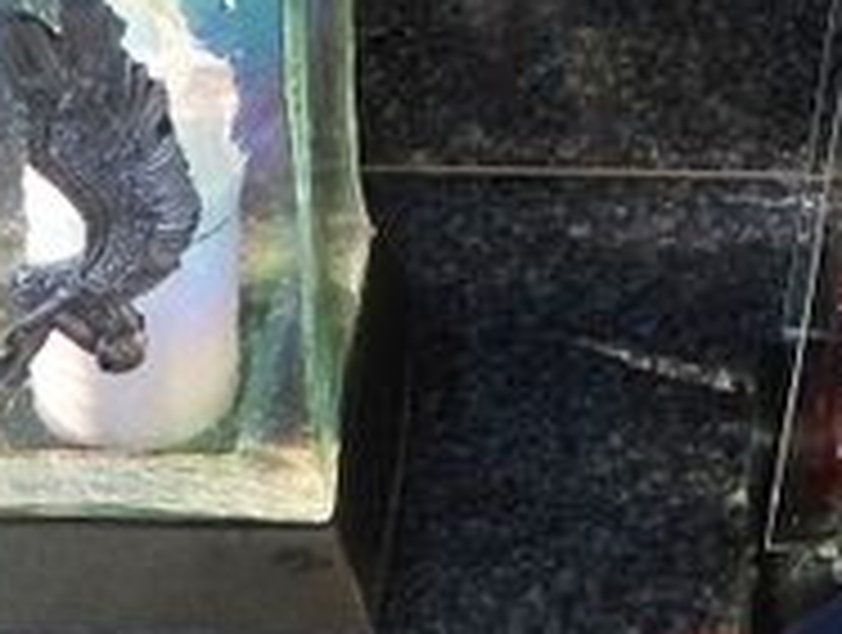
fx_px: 5459
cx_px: 801
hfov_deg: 8.8
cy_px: -764
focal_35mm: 224
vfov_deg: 6.4
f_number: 3.2
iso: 100
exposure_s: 1/320
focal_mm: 7.4
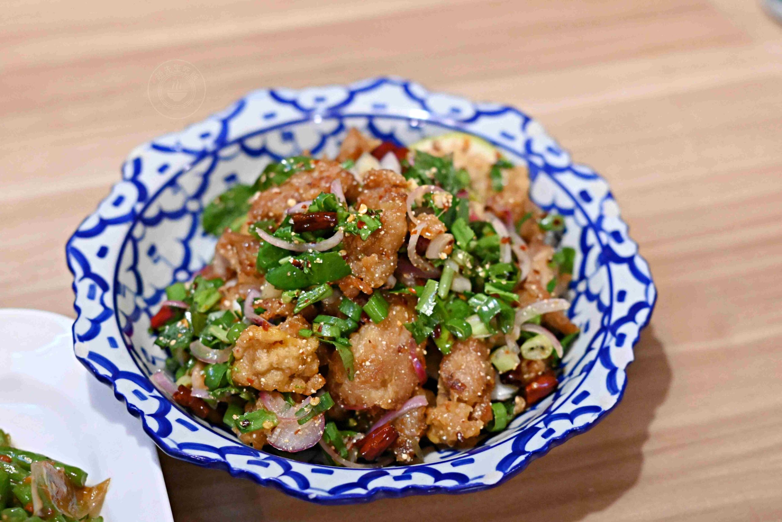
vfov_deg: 18.2
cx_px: 391
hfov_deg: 27.0
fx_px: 1629
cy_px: 261
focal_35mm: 75
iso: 5000
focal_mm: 50
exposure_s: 1/200
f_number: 2.8
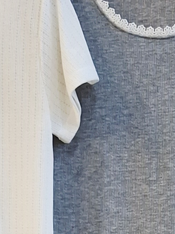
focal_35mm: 151
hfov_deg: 9.8
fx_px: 1018
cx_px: 152
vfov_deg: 12.1
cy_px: 417
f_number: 1.8
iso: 250
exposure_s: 1/120
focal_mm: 5.23
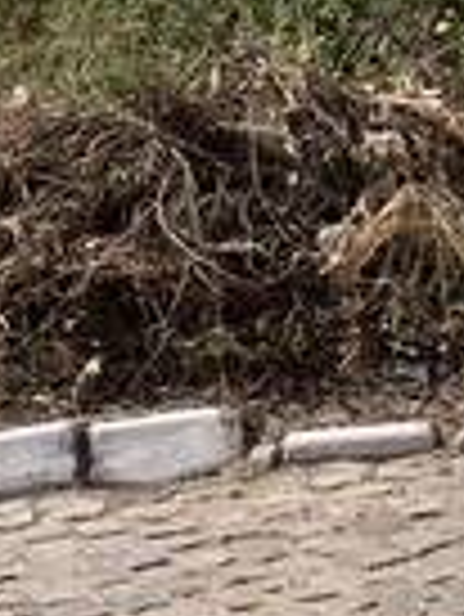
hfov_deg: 7.2
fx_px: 3658
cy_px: -791
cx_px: 54
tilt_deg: +10.6
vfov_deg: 8.9
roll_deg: -2.9
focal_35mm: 205
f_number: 1.8
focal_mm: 4.25
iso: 25
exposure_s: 1/2364
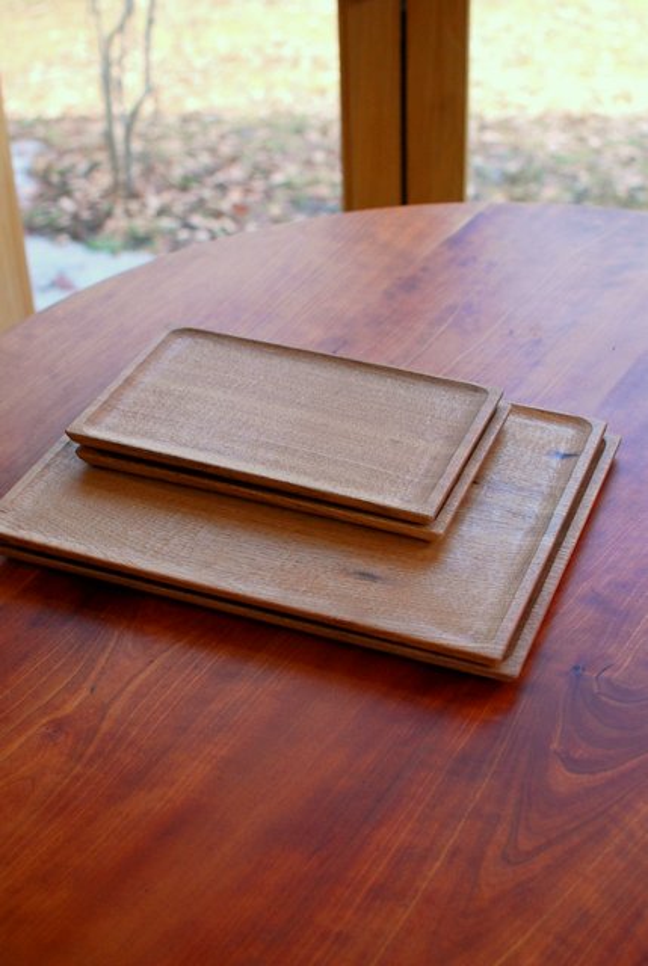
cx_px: 324
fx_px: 1412
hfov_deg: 25.8
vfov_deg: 37.8
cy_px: 483
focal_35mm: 52
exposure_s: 1/400
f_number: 3.5
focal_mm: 35
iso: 400
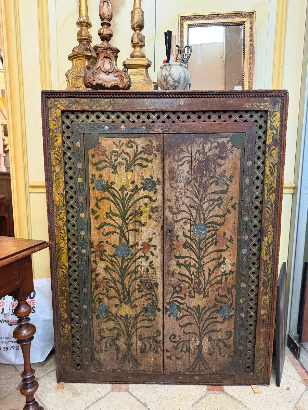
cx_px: 154
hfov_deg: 56.8
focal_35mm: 24
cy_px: 205
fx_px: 285
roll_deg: +0.2
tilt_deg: -8.5
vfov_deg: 71.6
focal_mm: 6.76
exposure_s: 1/50
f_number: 1.78
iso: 250
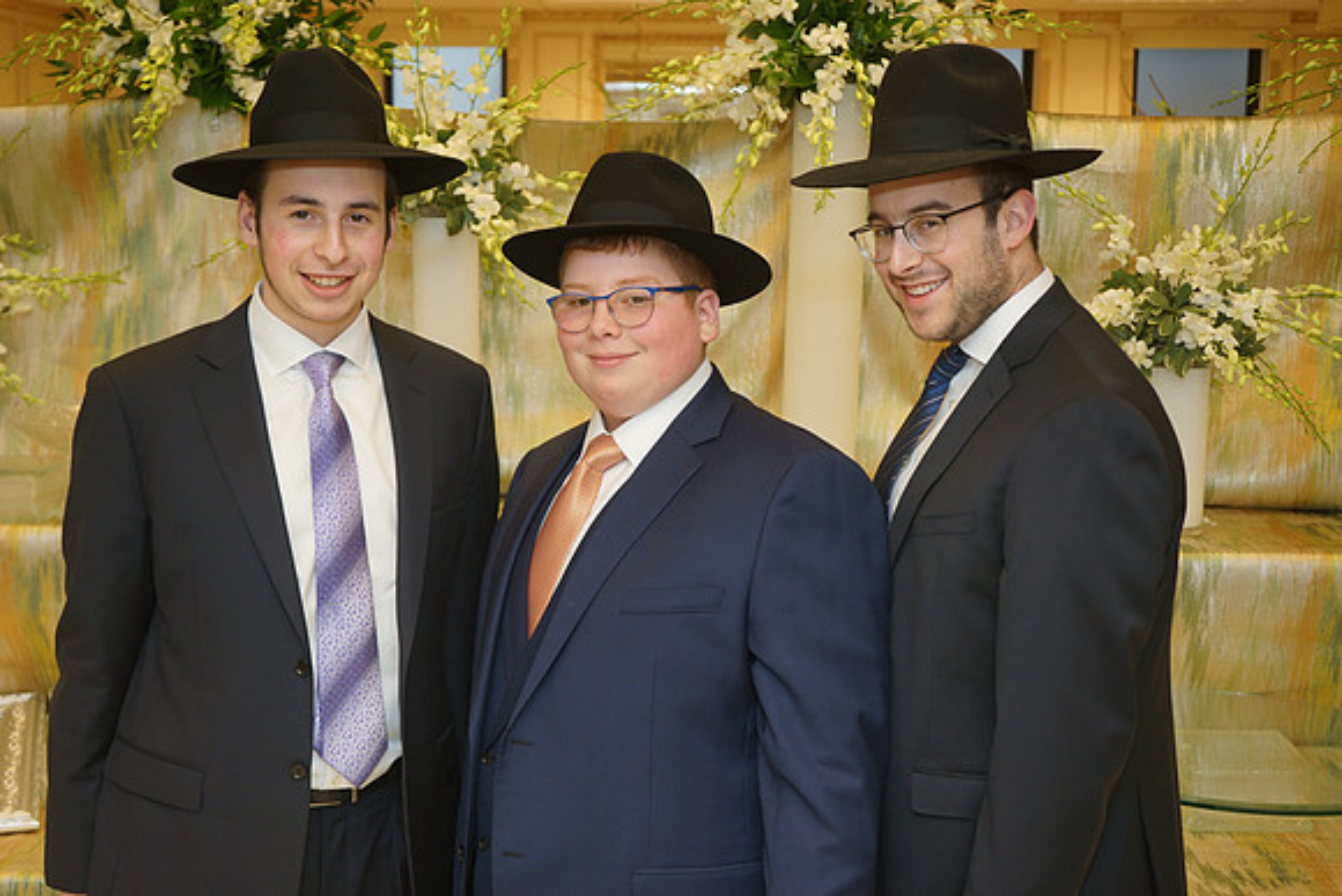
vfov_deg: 29.3
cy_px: 448
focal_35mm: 46
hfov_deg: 42.7
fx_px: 1715
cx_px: 671
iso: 400
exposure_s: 1/100
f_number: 5
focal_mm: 46
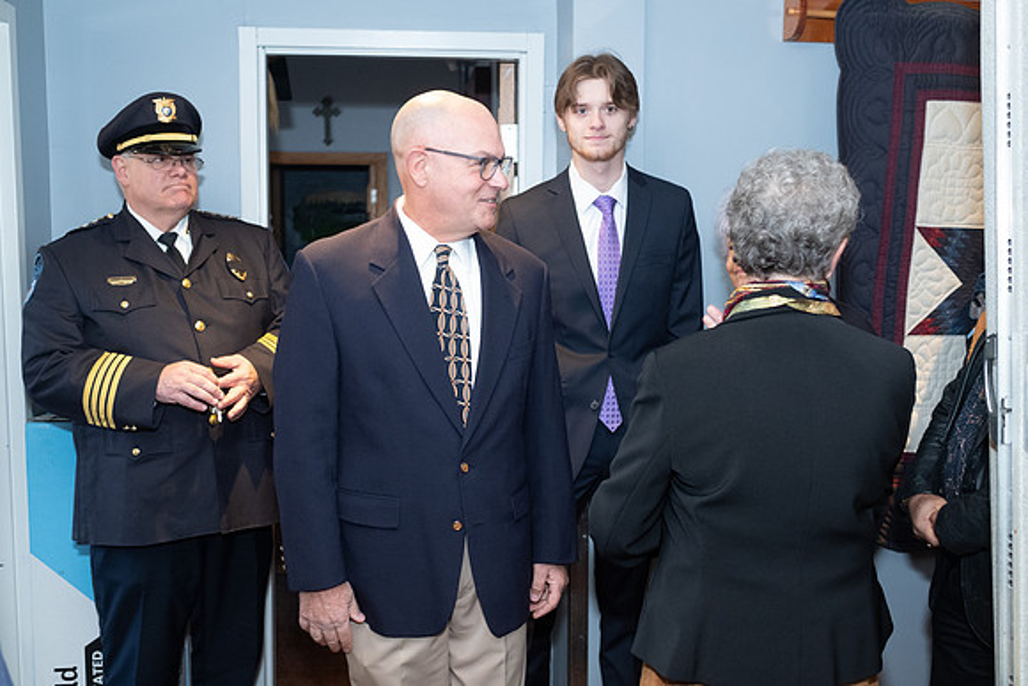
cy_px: 343
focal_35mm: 35
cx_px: 514
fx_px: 1000
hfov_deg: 54.4
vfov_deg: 37.9
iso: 1600
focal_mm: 23
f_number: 2.8
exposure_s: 1/125
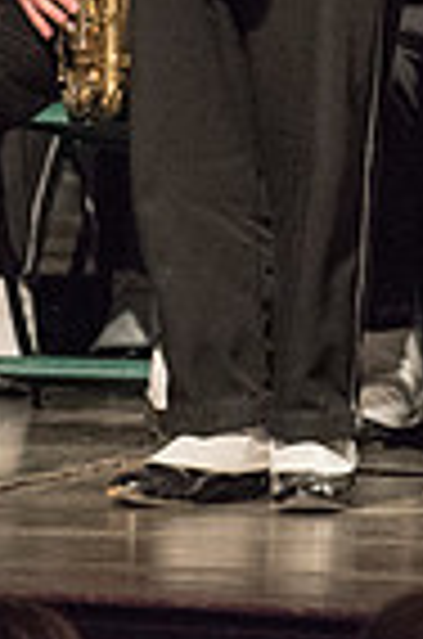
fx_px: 21766
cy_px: -178
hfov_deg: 1.1
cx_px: 972
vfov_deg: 1.7
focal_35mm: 1229
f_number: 2.8
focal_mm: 300
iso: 4000
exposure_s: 1/320
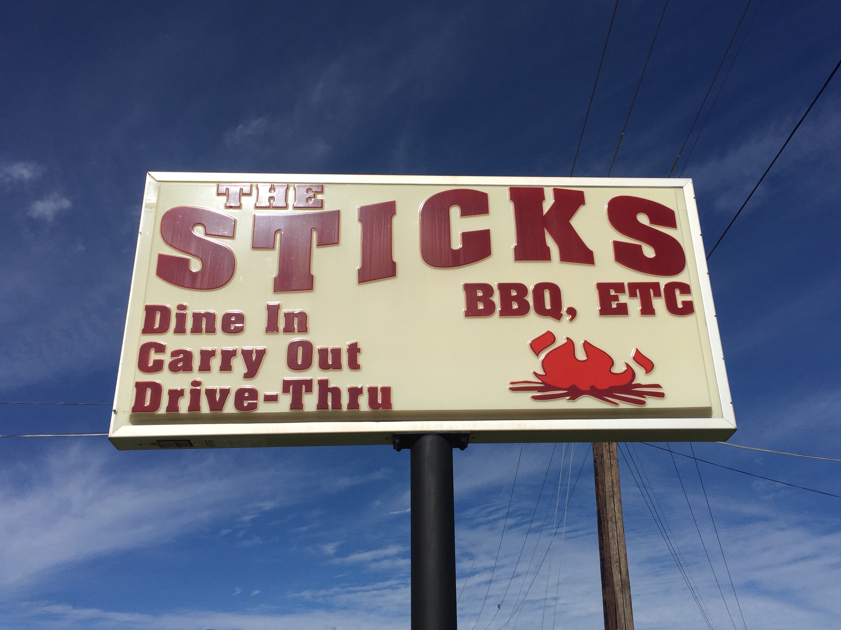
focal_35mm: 35
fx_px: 850
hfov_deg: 52.6
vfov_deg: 40.6
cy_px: 361
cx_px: 458
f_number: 2.2
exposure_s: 1/6623
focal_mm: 4.15
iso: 32
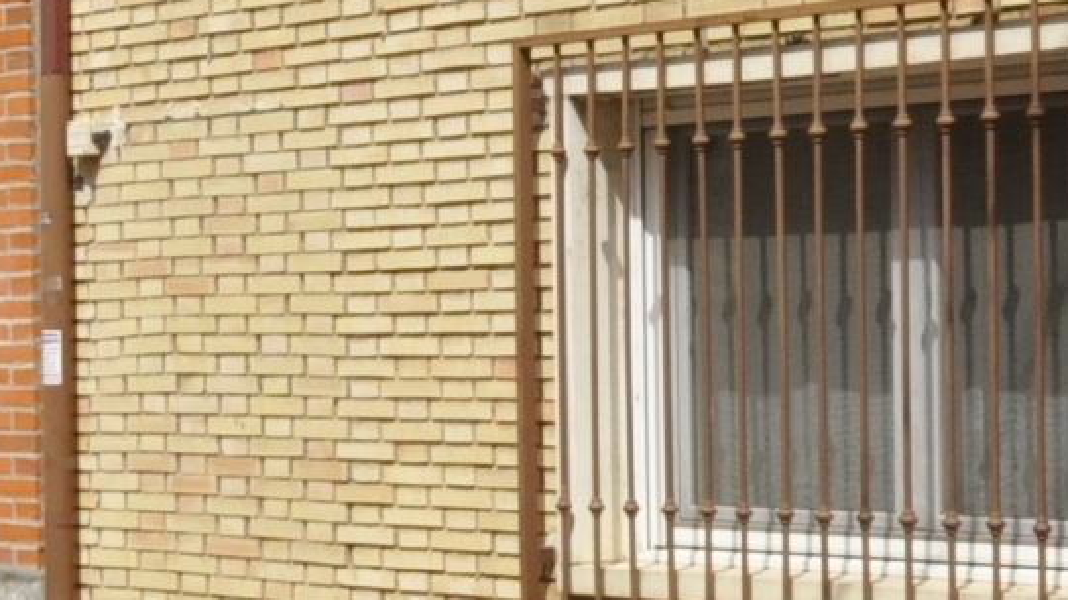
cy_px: 413
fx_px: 3510
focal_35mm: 124
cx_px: 136
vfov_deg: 9.8
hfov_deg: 17.1
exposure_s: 1/1000
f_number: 16
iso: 1250
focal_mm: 20
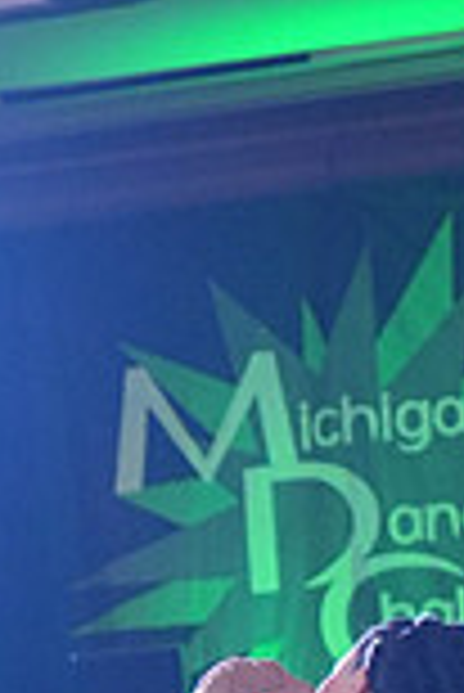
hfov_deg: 4.6
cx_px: 502
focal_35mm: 297
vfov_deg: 6.8
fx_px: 5729
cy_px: 1228
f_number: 4
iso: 3200
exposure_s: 1/400
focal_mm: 53
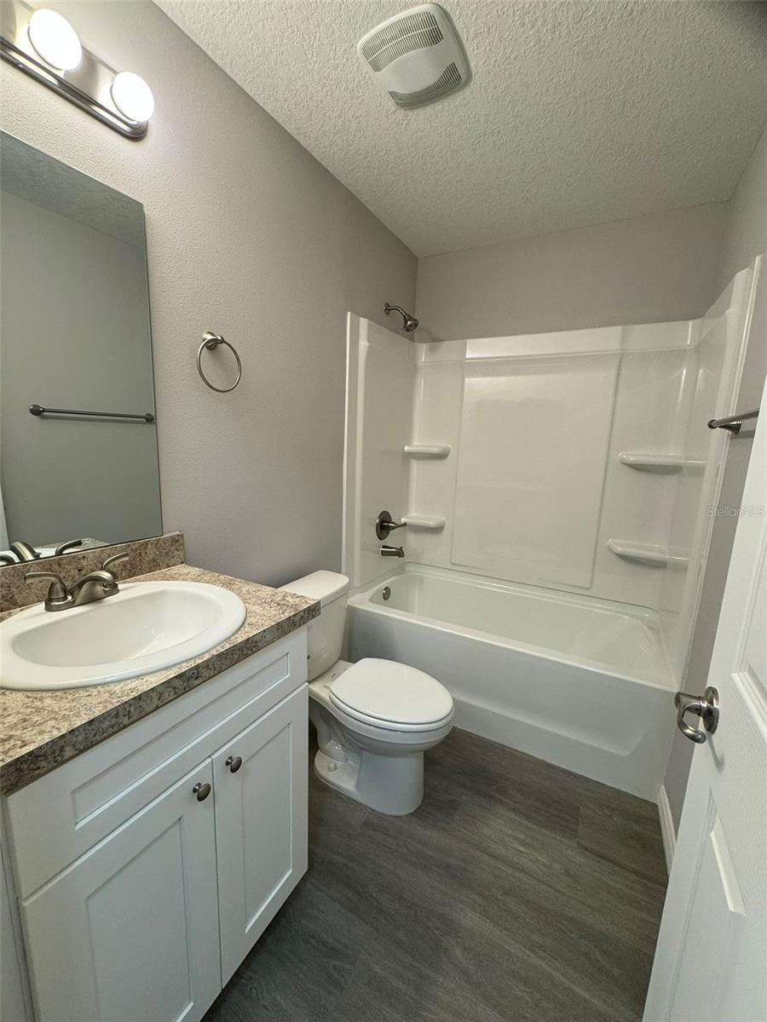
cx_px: 384
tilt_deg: -10.8
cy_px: 511
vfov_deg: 102.1
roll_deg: -1.5
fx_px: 414
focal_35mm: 14
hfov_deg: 85.7
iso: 200
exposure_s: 1/120
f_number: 2.2
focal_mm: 2.22
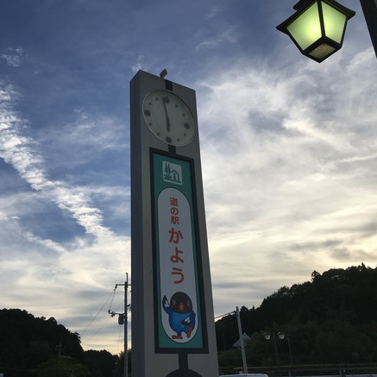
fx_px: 419
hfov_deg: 48.2
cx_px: 156
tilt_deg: +24.4
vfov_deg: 48.4
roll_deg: +0.8
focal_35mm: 34
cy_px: 192
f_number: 1.8
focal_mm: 3.99
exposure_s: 1/2740
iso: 20
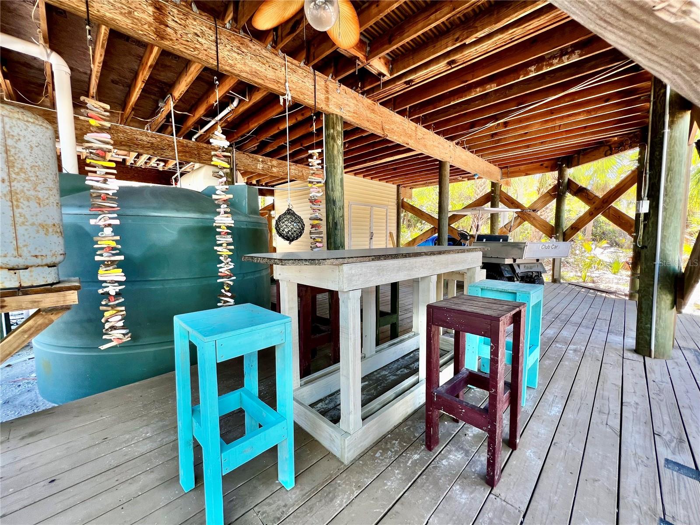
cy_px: 262
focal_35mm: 13
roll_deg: +0.9
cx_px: 350
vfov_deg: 89.9
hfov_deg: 106.2
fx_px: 263
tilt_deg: -5.2
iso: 40
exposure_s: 1/99
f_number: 1.8
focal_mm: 1.57
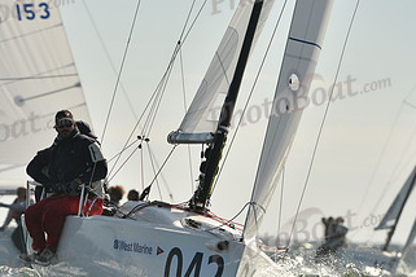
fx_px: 8366
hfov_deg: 2.8
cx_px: 143
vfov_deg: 1.9
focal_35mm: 724
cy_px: 186
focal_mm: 400
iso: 250
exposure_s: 1/1600
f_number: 6.3
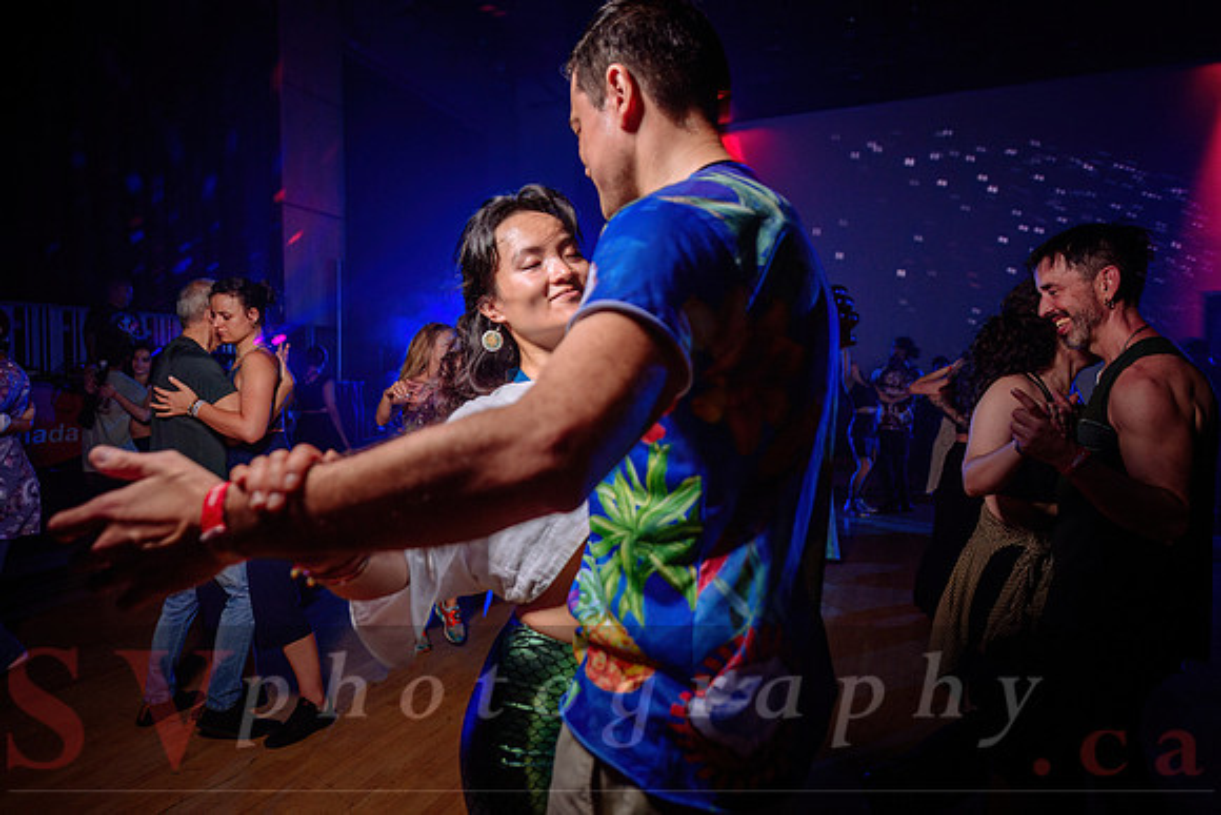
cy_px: 408
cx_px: 610
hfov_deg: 73.7
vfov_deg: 53.2
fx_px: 814
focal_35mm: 24
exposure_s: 1/50
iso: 800
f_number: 2.8
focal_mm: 24
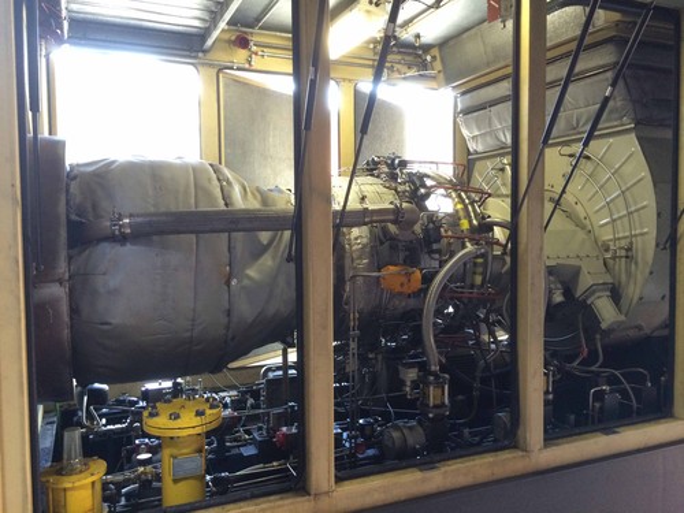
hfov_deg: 60.0
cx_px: 342
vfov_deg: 46.8
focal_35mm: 30
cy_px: 256
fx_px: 593
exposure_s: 1/30
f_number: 2.2
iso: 200
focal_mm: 4.12
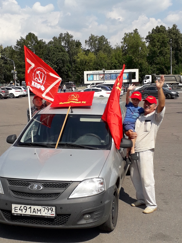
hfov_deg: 51.4
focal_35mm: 27
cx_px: 91
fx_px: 189
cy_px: 122
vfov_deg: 65.3
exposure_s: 1/2110
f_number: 1.9
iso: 40
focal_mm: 3.6
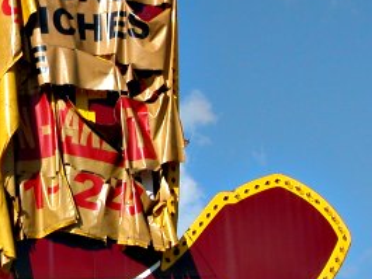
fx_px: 1752
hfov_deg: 12.0
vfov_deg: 9.1
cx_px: 14
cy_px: 39
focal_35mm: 163
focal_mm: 13.7
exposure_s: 1/1066
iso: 100
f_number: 4.4
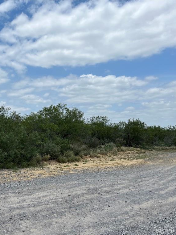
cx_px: 26
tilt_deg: +3.6
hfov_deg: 38.6
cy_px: 118
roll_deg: +0.1
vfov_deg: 52.6
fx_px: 237
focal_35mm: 35
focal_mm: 5.1
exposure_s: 1/7353
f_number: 1.6
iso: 50
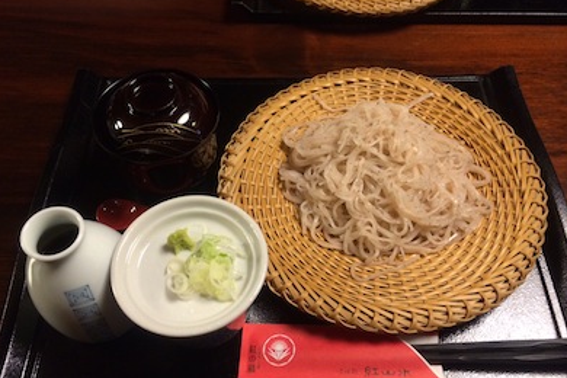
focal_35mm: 32
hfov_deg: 58.7
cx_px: 278
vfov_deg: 41.1
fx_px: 504
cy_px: 208
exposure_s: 1/30
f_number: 2.2
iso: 200
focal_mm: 4.12
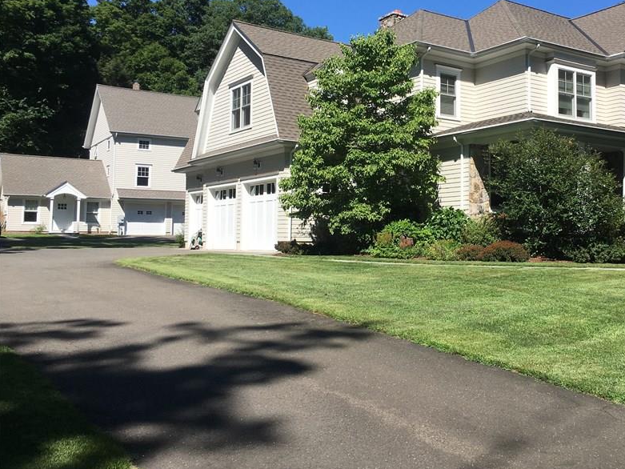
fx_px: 686
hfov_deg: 48.3
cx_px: 407
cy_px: 186
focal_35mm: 38
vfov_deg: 37.6
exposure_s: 1/1603
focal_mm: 4.15
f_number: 2.2
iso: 25
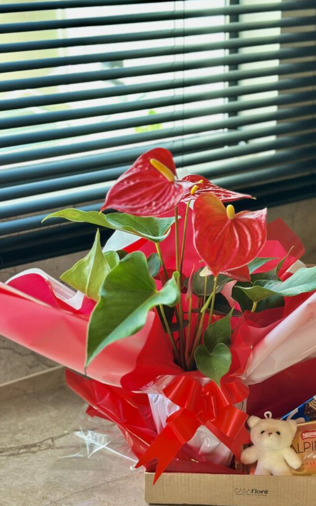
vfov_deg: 32.4
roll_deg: -1.0
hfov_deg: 20.5
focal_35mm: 63
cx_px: 229
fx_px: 868
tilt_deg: -25.0
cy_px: 303
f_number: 1.78
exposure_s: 1/267
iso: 80
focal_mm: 6.86
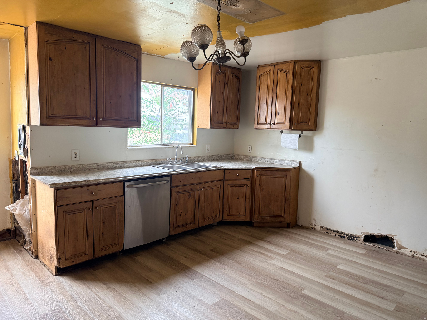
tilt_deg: -4.9
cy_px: 160
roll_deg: -2.0
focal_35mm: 24
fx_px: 296
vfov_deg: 56.8
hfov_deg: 71.6
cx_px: 214
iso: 200
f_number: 1.78
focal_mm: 6.76
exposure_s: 1/104
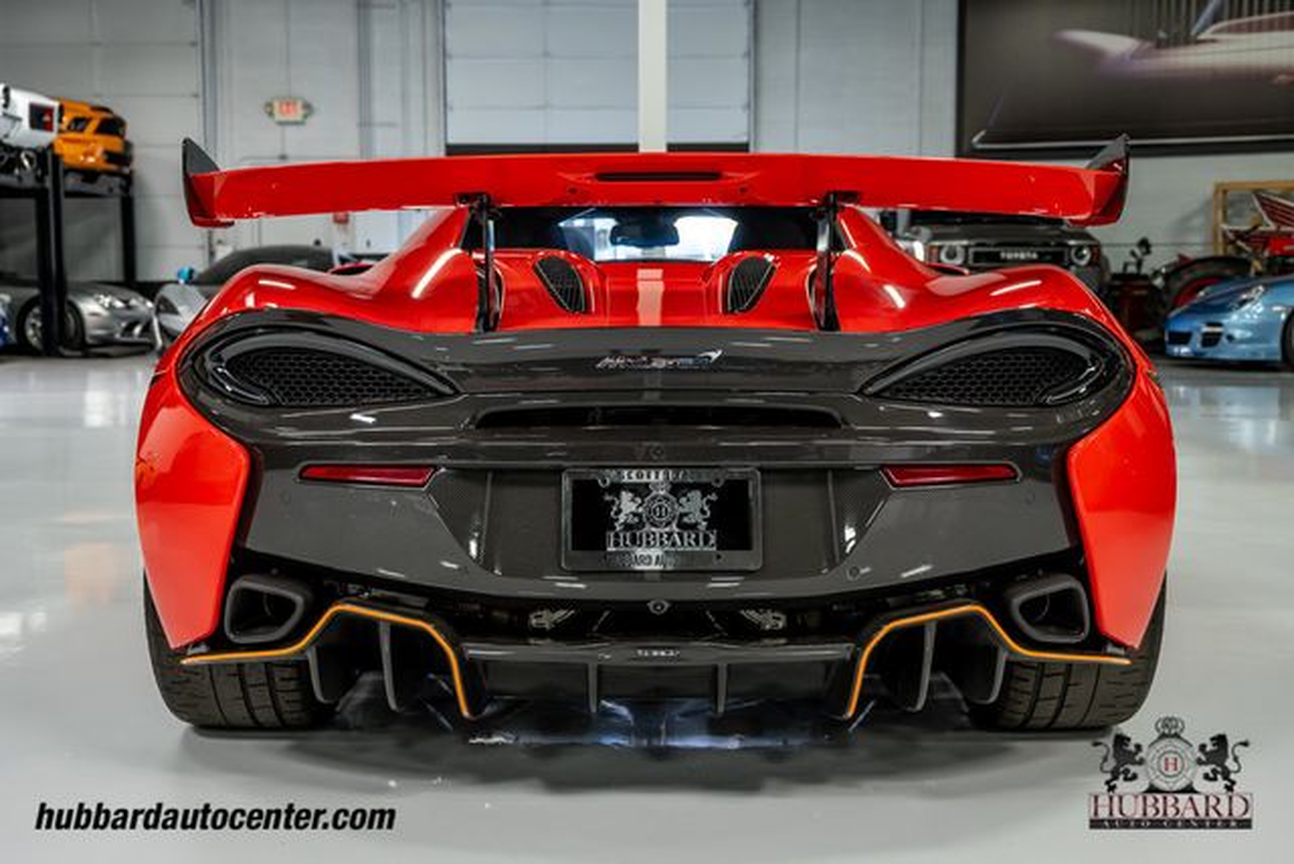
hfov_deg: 44.5
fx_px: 1582
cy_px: 432
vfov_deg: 30.5
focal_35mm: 44
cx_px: 647
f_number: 5
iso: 800
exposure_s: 1/60
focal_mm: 44
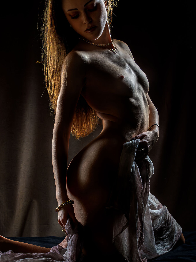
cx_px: 78
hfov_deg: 15.9
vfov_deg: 21.1
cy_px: 141
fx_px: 702
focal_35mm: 93
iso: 400
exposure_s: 1/200
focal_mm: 44
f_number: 9
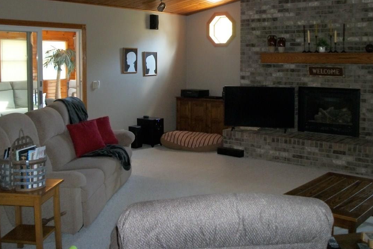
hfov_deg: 48.5
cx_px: 187
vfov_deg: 33.2
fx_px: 414
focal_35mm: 40
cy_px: 87
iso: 250
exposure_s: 1/30
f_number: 2.9
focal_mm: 5.7
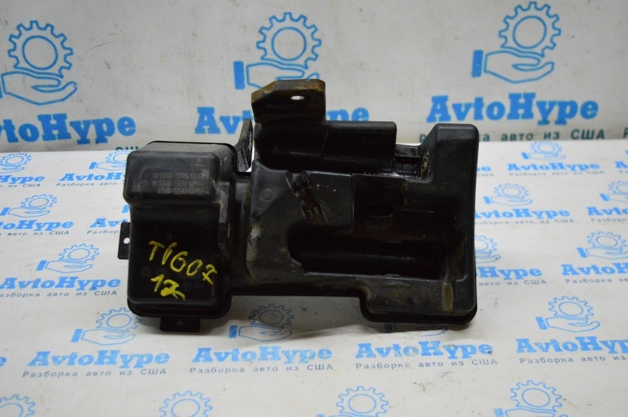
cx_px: 314
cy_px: 208
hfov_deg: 43.6
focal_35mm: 45
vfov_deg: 29.8
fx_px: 784
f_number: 4.2
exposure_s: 1/800
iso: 6400
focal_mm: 30
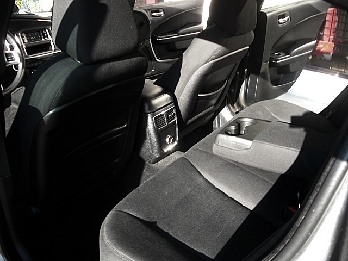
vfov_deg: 39.7
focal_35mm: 36
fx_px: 362
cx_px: 174
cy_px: 130
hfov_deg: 51.4
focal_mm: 6.3
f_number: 2.8
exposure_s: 1/125
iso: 100
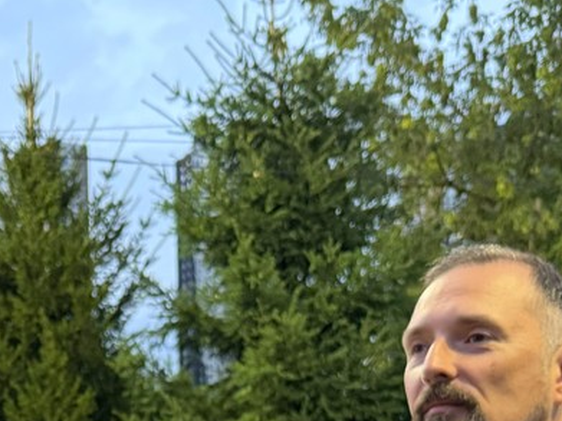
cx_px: -40
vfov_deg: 15.6
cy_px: 661
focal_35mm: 86
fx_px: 1396
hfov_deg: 21.7
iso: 500
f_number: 1.78
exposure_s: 1/50
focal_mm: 6.76
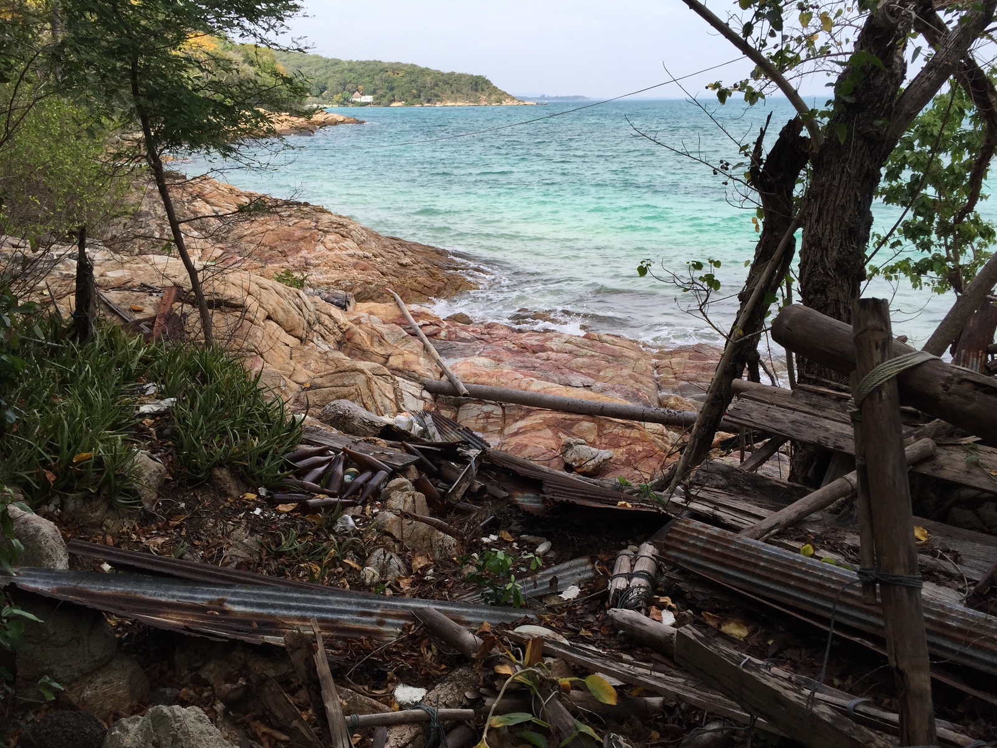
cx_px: 498
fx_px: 835
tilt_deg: -17.2
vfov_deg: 48.2
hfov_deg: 61.7
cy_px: 374
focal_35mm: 29
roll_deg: -0.7
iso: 32
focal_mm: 4.15
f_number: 2.2
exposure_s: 1/842
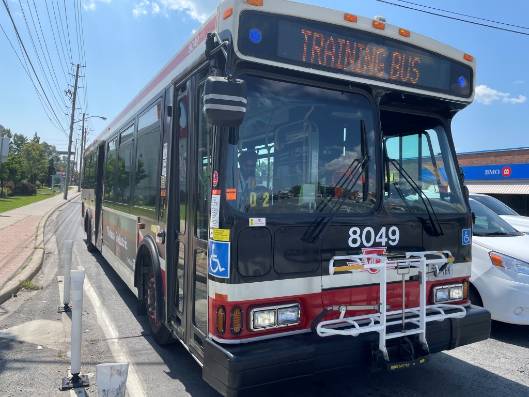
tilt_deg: +0.0
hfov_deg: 67.3
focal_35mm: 26
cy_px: 198
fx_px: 397
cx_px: 264
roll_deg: -1.0
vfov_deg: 53.1
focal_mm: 4.2
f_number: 1.6
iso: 32
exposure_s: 1/2398
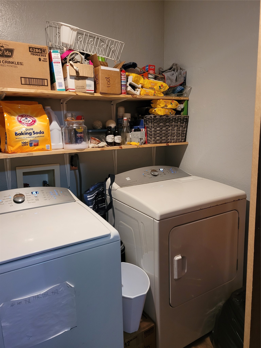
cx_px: 130
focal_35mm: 26
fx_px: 261
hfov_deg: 53.1
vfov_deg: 67.3
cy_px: 174
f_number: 1.8
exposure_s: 1/40
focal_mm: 5.4
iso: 320
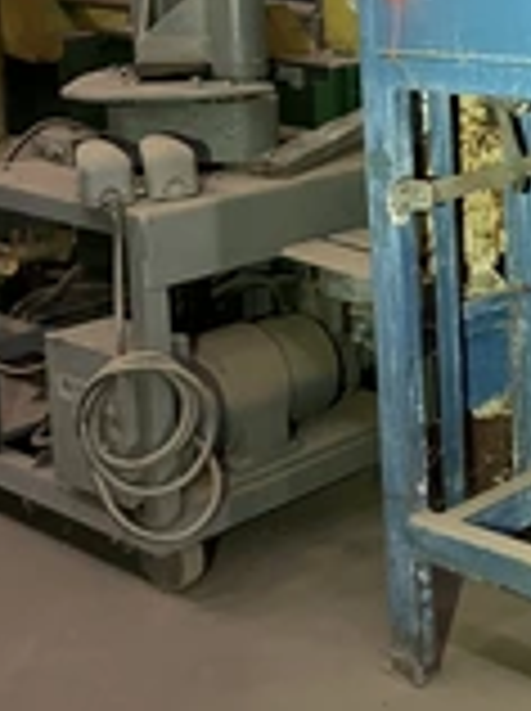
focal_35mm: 71
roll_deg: -0.3
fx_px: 1456
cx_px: 657
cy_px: 122
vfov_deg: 26.8
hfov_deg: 19.3
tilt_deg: -9.6
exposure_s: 1/30
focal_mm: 3.99
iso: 500
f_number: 1.8
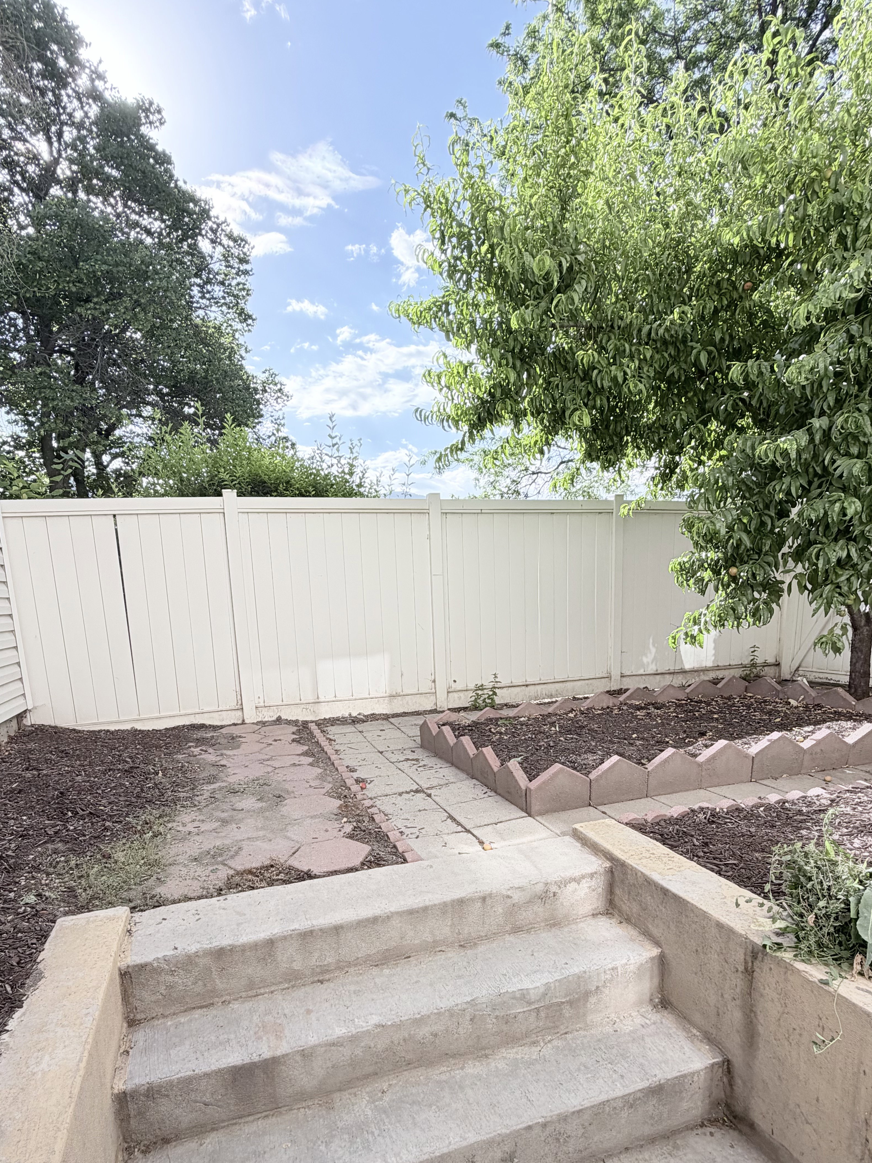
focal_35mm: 19
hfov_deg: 68.6
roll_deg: +2.6
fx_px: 638
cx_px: 410
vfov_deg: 83.3
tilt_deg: -10.9
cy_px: 716
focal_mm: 2.22
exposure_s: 1/658
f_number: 2.2
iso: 40
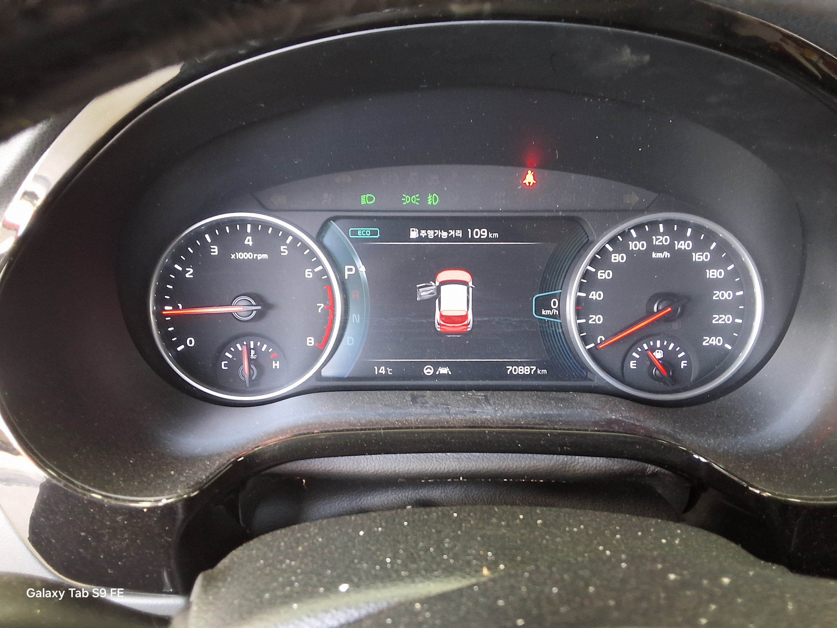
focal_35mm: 28
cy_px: 314
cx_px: 418
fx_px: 677
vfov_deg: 49.7
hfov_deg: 63.4
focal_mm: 2.91
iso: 320
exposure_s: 1/20
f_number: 1.9
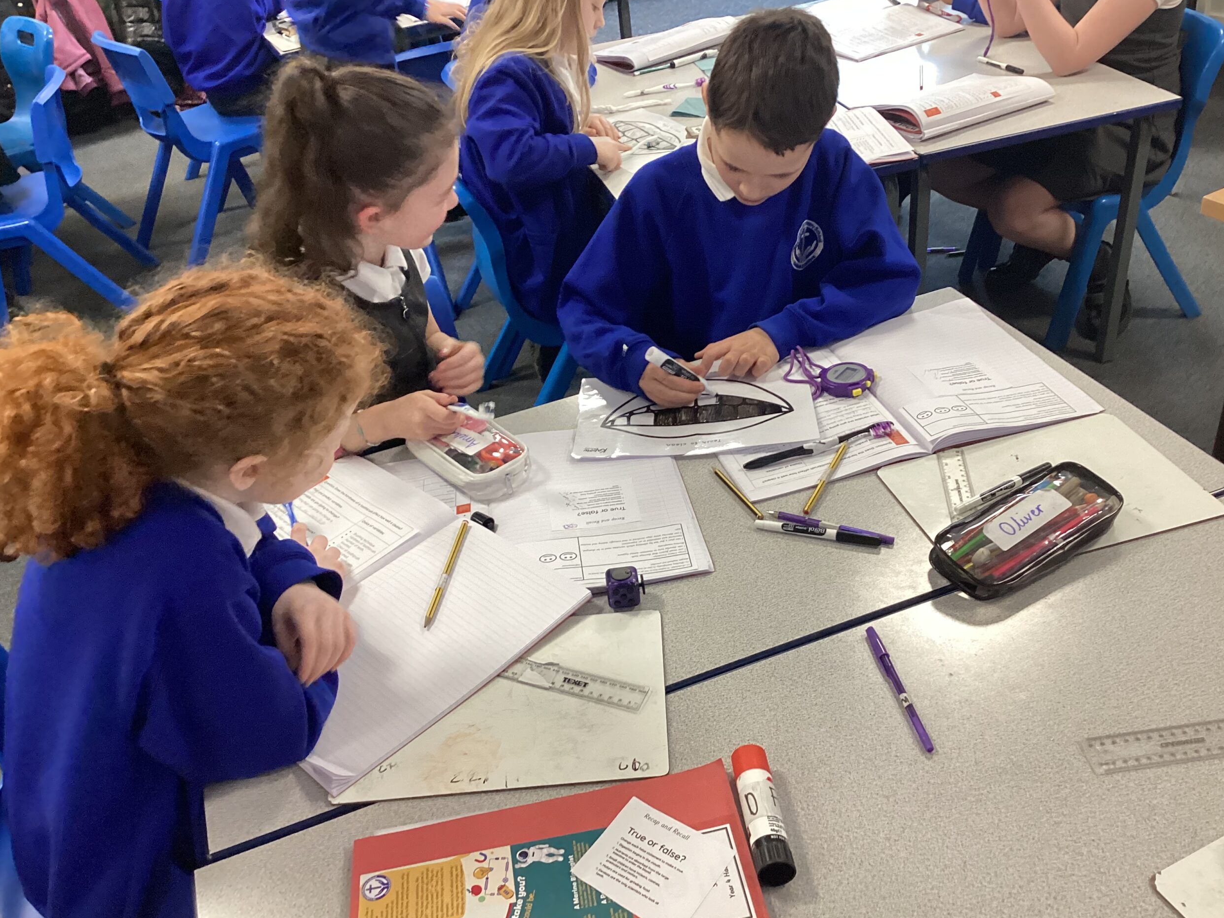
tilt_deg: -34.3
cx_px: 623
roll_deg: +7.7
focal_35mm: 32
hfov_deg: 56.8
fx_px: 1131
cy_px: 463
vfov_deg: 44.2
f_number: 2.4
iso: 200
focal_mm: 3.3
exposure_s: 1/60
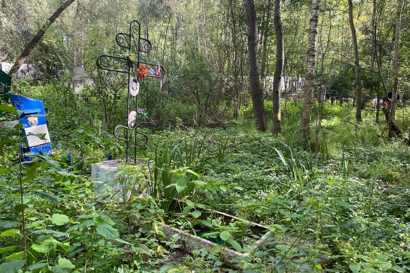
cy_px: 145
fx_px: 319
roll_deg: -2.3
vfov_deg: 46.4
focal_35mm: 28
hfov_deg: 65.5
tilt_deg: -9.1
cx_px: 204
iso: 50
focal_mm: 4.25
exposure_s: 1/121
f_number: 1.8
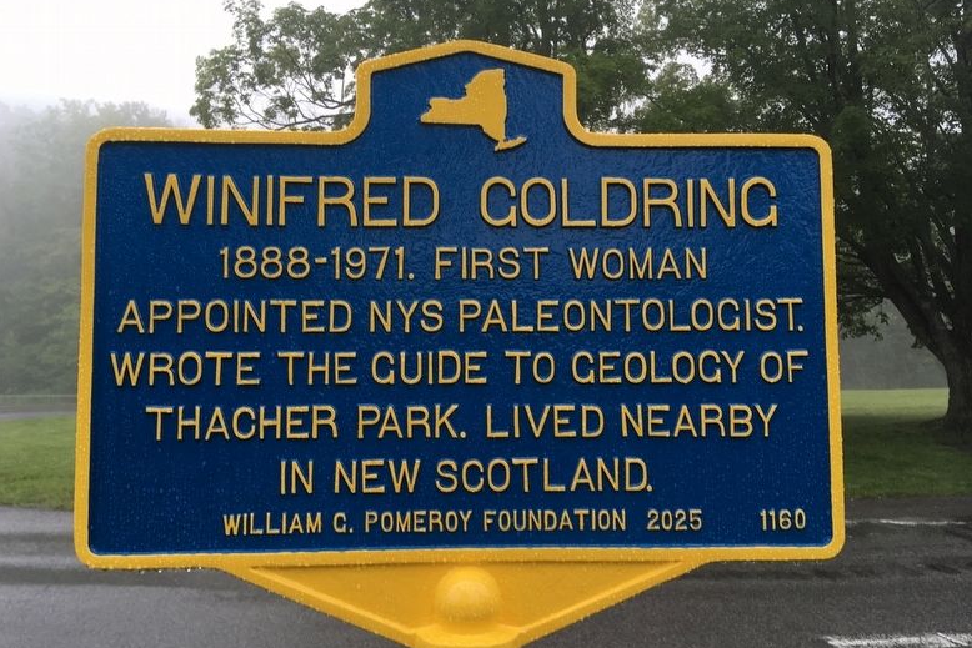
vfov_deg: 42.3
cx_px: 475
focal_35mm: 31
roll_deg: +0.4
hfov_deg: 60.3
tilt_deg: +3.7
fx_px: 837
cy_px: 318
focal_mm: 4.15
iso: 32
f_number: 2.2
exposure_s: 1/60
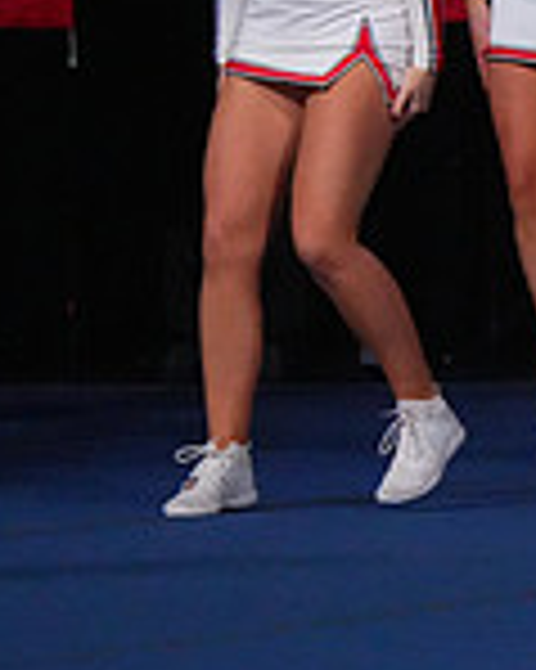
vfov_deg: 2.8
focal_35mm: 694
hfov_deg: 2.2
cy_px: -25
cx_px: 1257
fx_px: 13776
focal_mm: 190
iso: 16000
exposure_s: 1/1250
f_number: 5.6
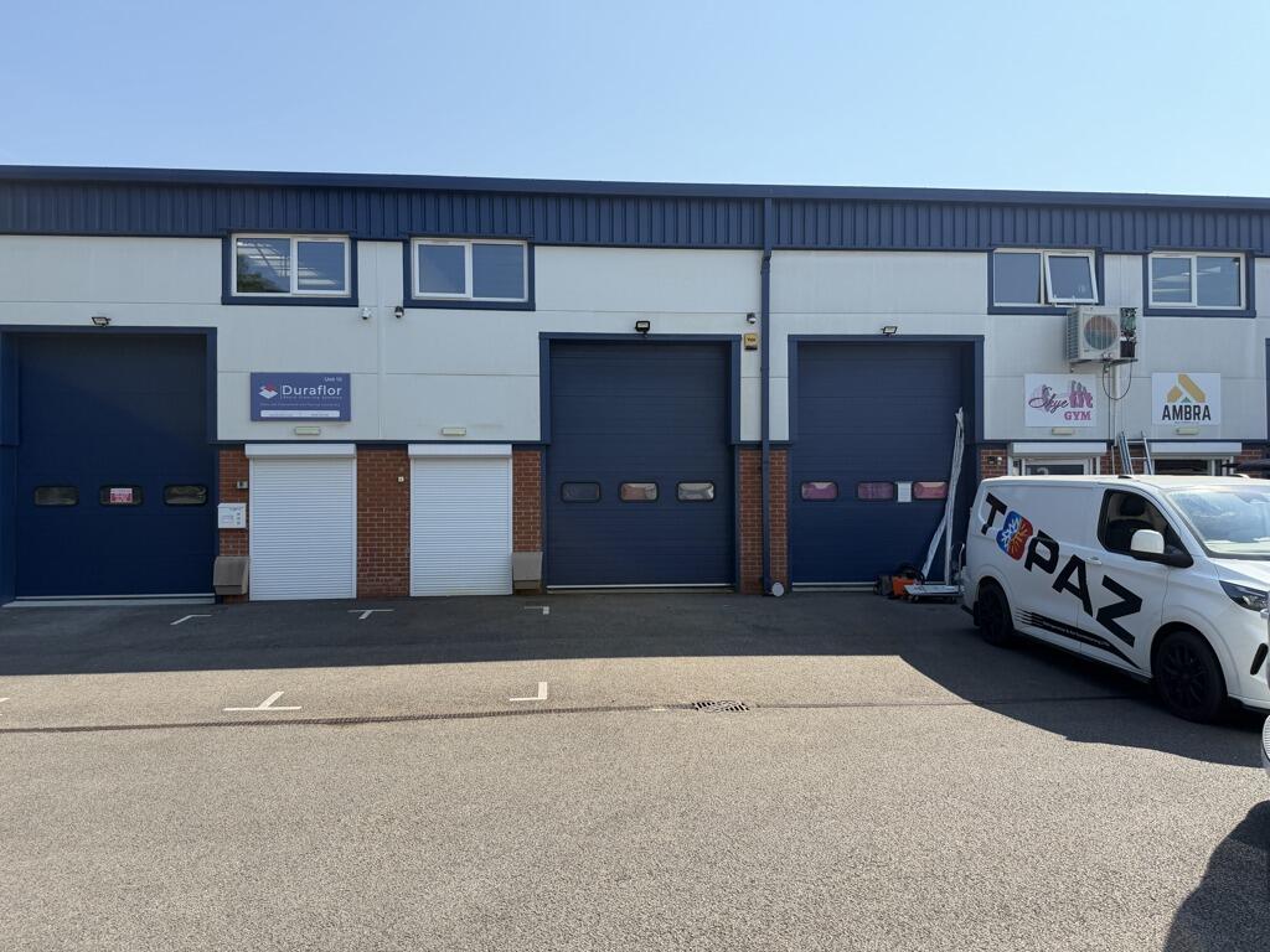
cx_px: 635
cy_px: 476
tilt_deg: +0.3
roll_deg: +0.0
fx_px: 881
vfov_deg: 56.8
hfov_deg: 71.6
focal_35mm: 24
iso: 100
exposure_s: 1/3584
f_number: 1.78
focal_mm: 6.76
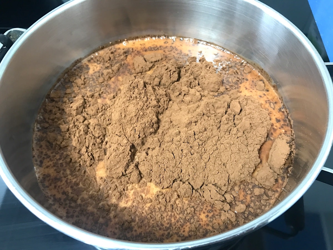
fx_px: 269
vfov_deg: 49.7
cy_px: 125
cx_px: 166
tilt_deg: -56.9
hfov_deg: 63.4
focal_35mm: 28
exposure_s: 1/17
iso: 50
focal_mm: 3.99
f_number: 1.8
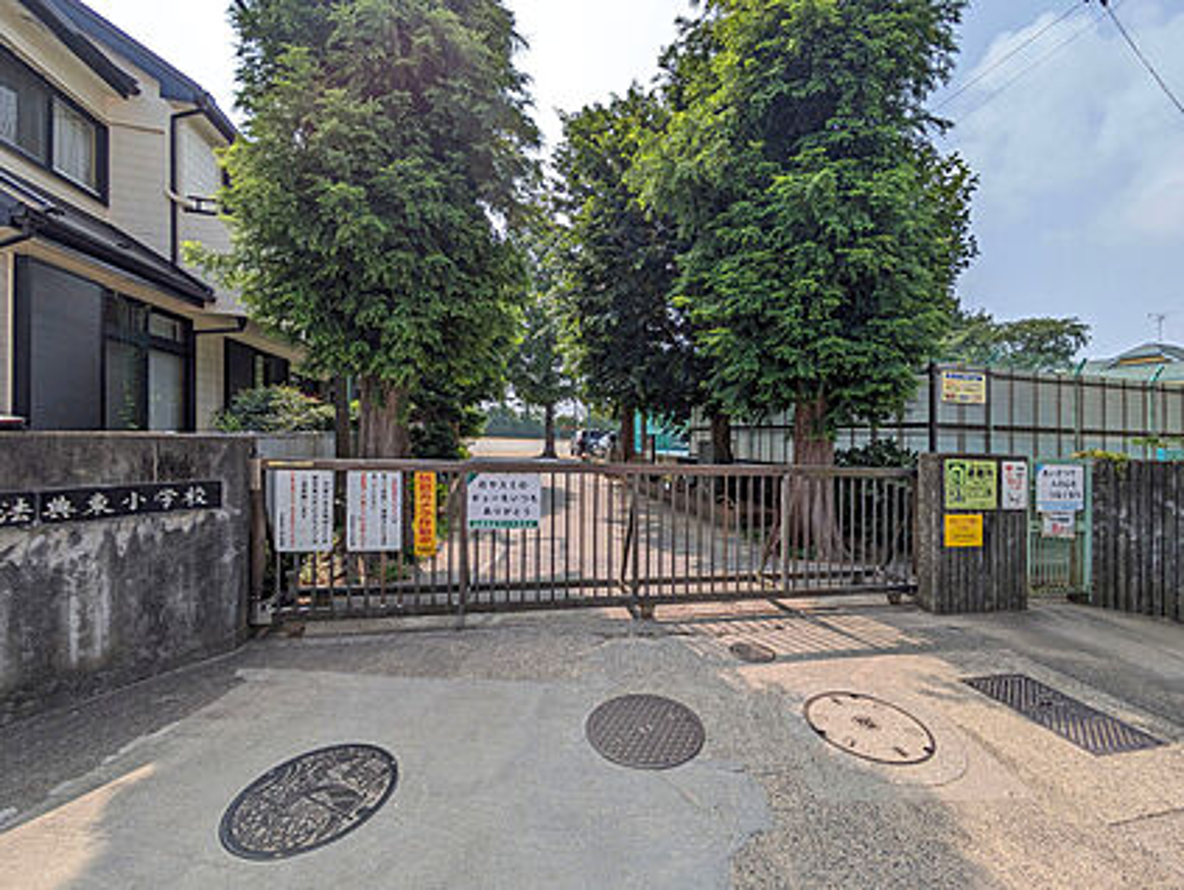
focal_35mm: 14
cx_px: 592
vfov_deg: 85.8
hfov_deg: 102.0
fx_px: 479
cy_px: 445
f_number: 2.2
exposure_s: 1/2404
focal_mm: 1.83
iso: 50
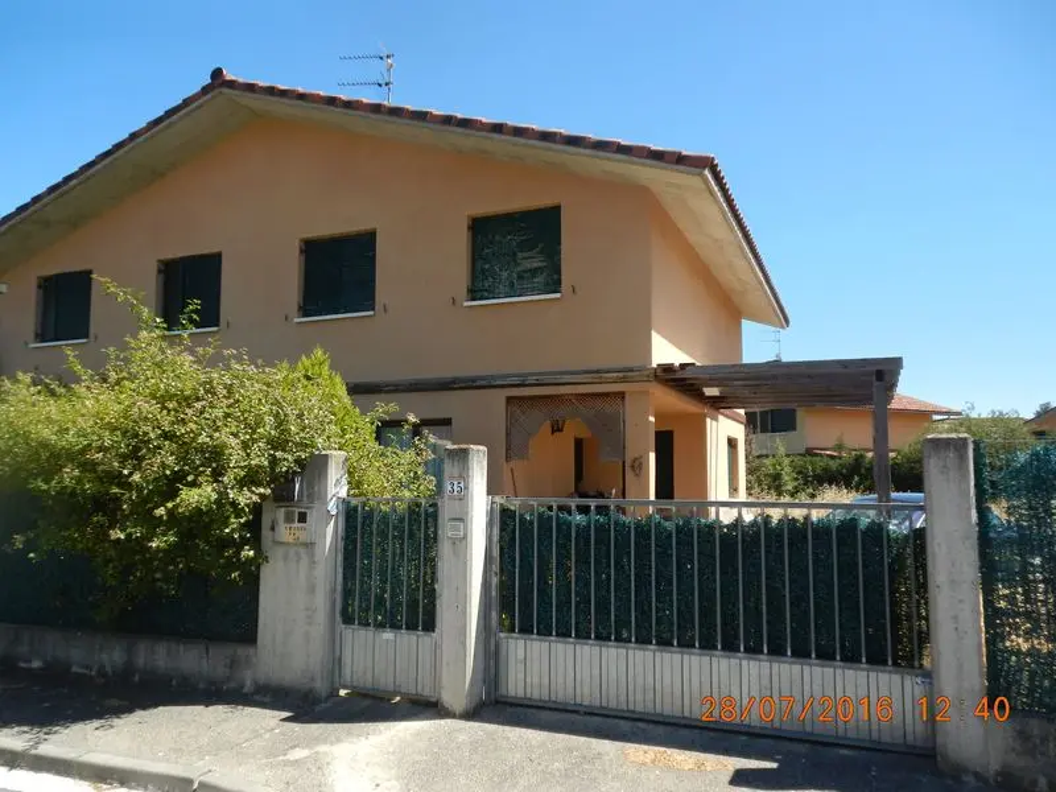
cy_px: 396
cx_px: 528
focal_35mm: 25
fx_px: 763
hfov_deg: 69.4
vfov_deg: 54.9
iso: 125
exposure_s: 1/800
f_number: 3.2
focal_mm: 4.5
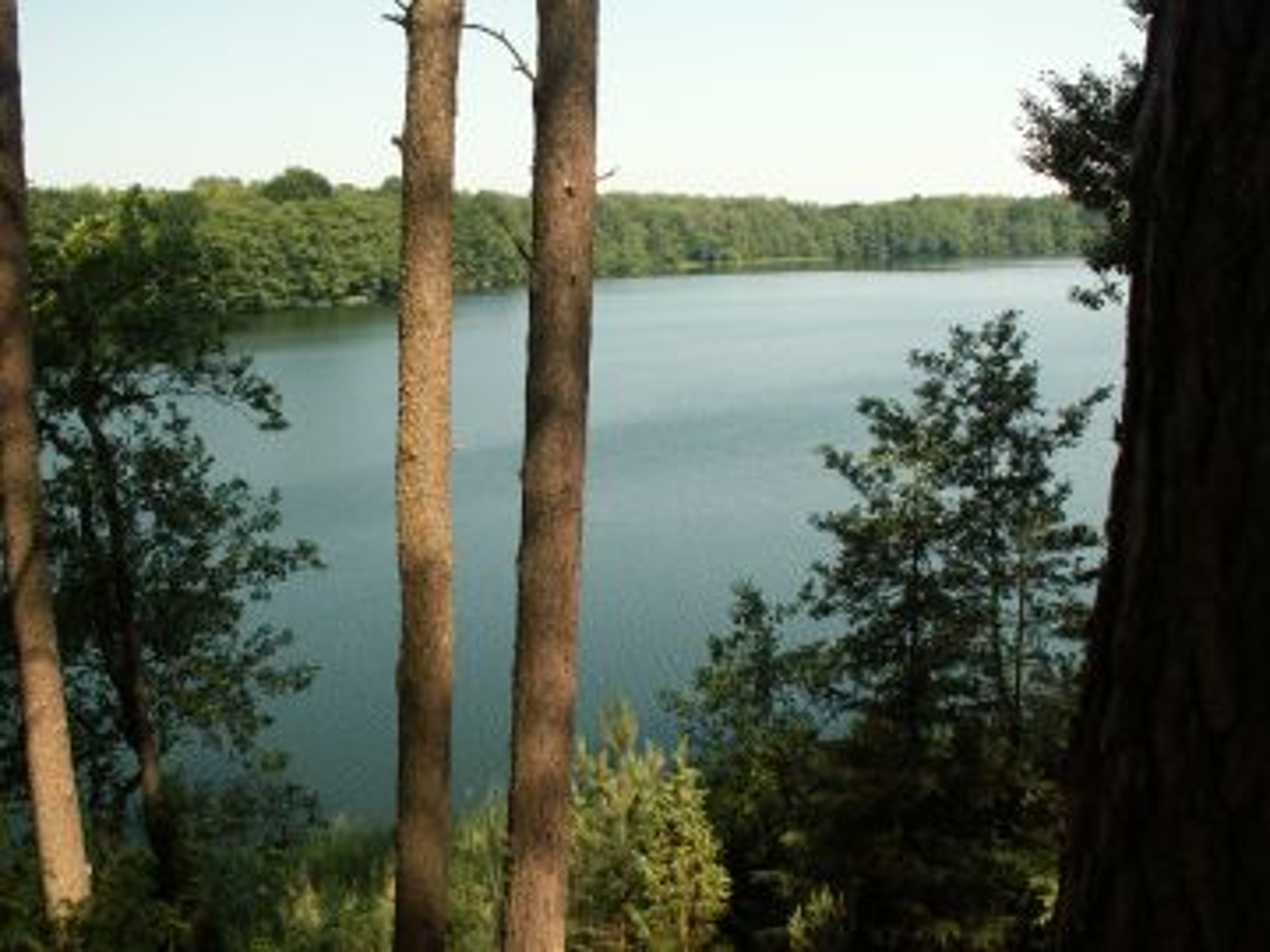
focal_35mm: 35
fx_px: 1284
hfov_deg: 52.6
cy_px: 476
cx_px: 635
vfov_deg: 40.7
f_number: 4.5
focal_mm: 5.86
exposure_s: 1/100
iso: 50
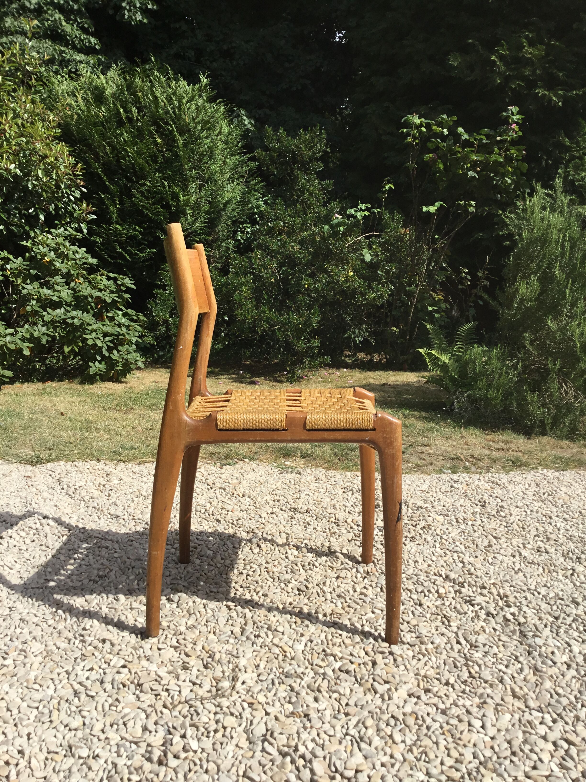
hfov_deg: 45.4
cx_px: 293
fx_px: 700
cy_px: 391
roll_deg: -3.2
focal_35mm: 31
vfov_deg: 58.4
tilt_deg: -7.7
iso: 25
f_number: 2.4
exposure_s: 1/1812
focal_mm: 3.3
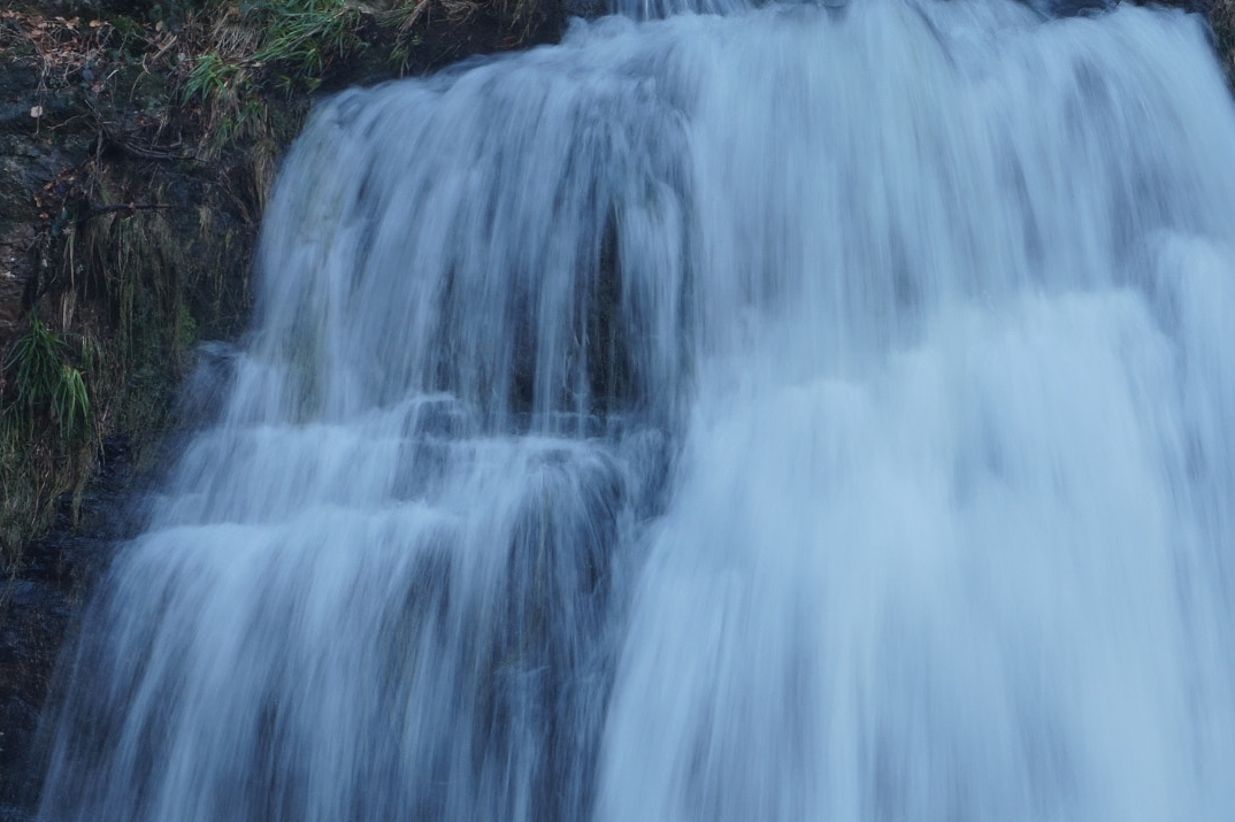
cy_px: 625
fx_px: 2844
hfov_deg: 24.4
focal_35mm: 83
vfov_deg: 16.4
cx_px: 833
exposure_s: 1/8
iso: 100
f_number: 16
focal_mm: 29
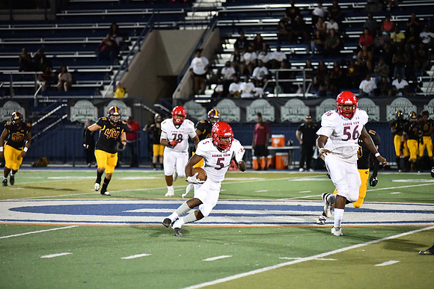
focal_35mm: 150
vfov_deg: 9.2
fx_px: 1809
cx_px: 217
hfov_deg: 13.7
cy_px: 144
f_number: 2.8
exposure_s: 1/3200
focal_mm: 150
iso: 12800
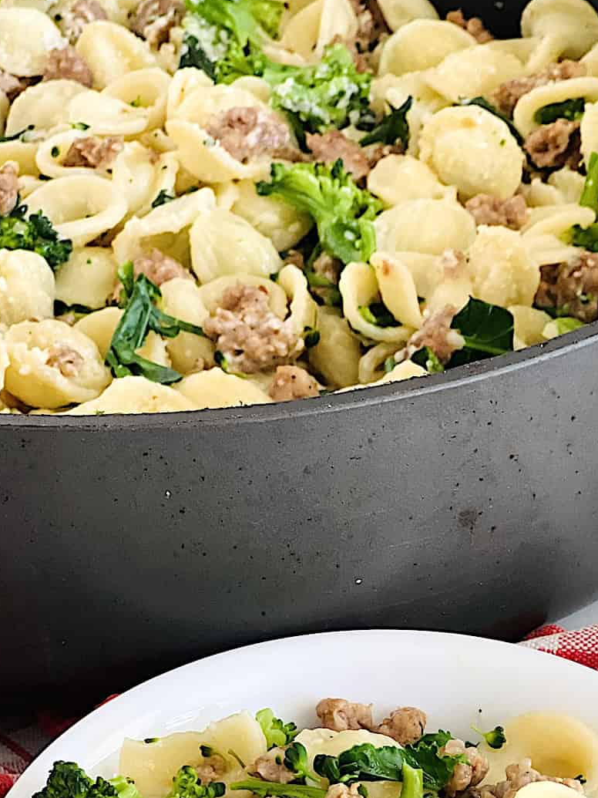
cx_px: 377
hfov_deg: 12.4
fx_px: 2742
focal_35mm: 119
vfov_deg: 16.5
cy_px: 581
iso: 320
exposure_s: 1/30
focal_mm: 9
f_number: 2.8
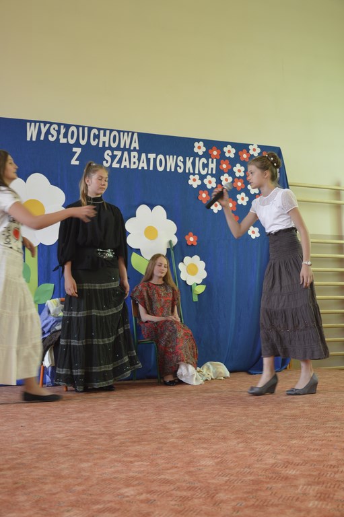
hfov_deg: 34.2
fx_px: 560
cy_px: 258
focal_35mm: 39
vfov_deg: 49.6
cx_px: 172
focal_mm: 26
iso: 400
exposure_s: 1/50
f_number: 4
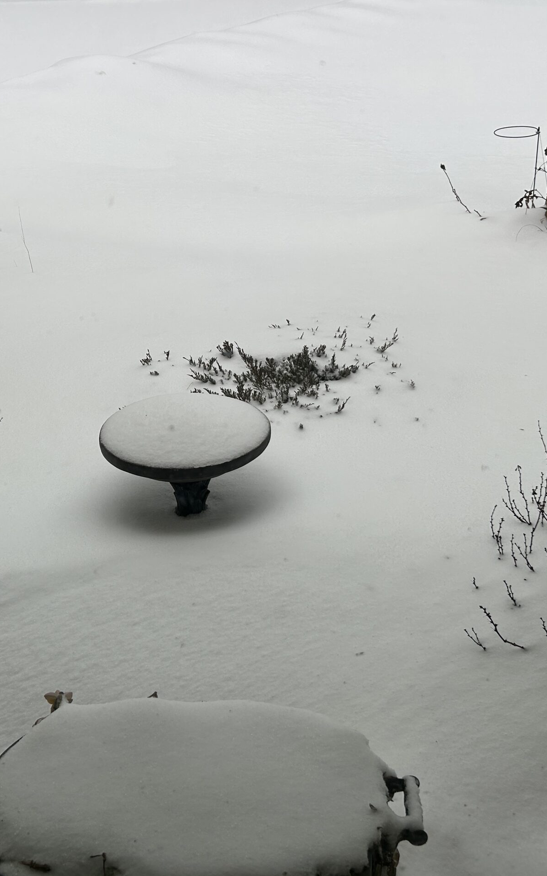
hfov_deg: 34.4
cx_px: 238
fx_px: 882
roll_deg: +2.6
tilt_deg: -26.3
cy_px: 441
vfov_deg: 52.7
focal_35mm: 37
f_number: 1.5
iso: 50
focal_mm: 5.7
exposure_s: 1/974
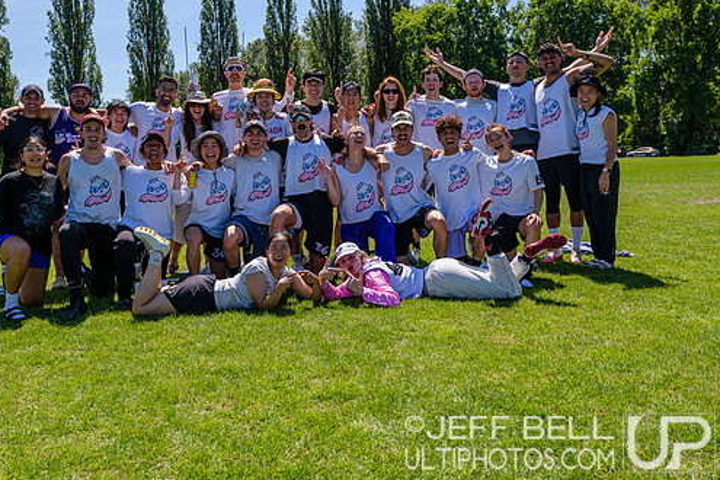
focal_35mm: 34
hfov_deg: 55.6
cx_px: 308
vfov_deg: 38.8
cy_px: 206
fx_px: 680
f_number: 5.6
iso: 100
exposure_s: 1/500
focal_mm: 29
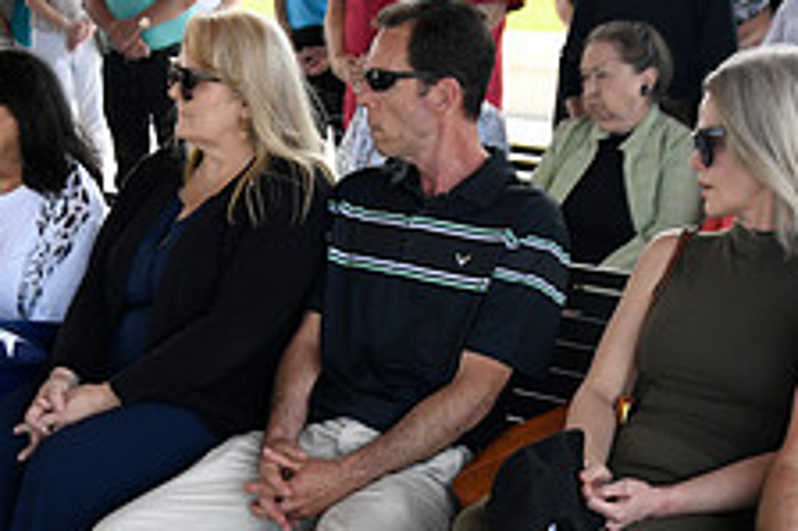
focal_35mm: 83
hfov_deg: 24.3
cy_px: 511
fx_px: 1838
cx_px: 249
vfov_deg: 16.2
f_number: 2.8
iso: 1600
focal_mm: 32
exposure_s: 1/5000
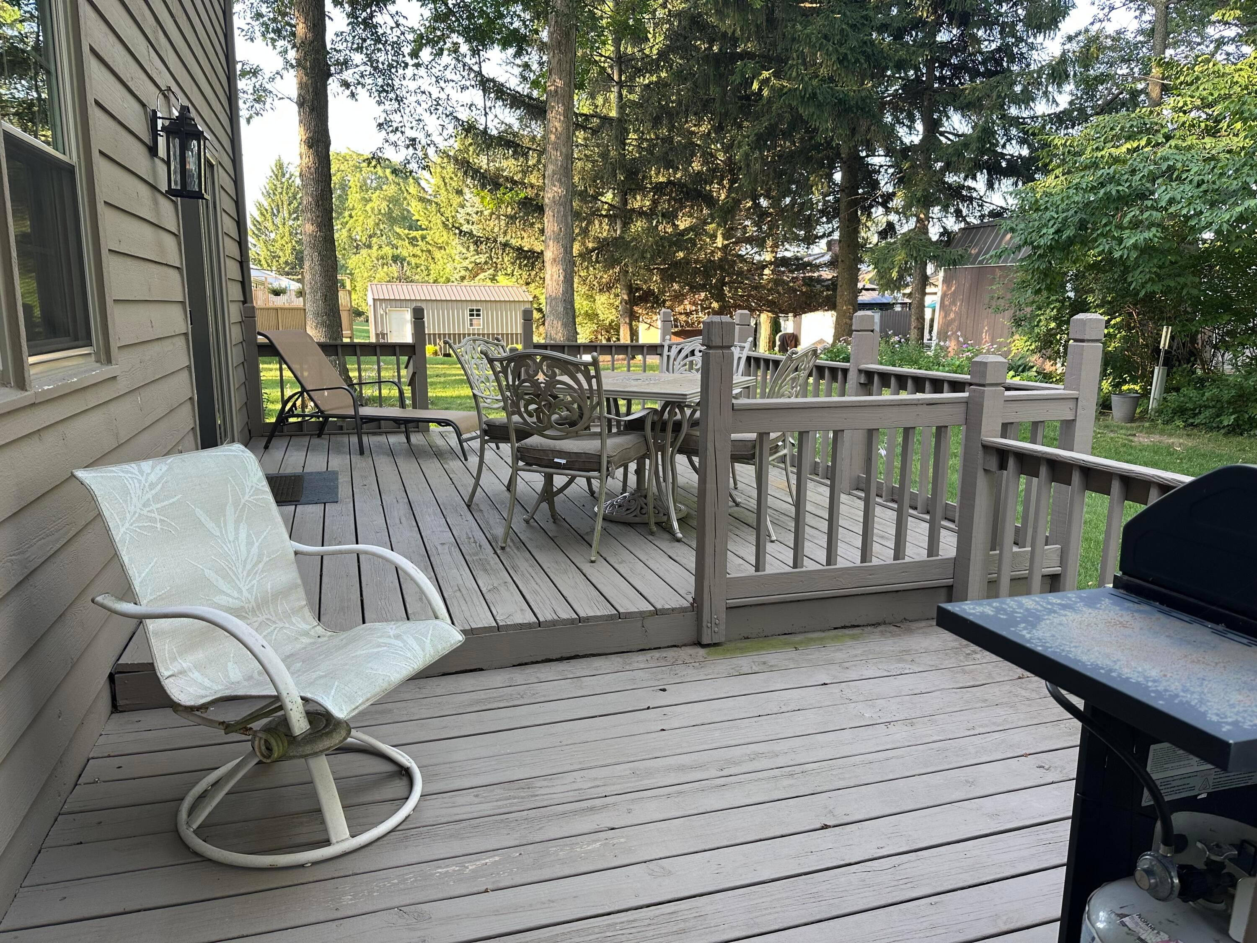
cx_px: 628
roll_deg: +0.0
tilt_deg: -11.5
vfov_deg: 56.8
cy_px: 472
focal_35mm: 24
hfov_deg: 71.6
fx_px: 872
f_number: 1.78
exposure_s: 1/121
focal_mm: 6.86
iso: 80
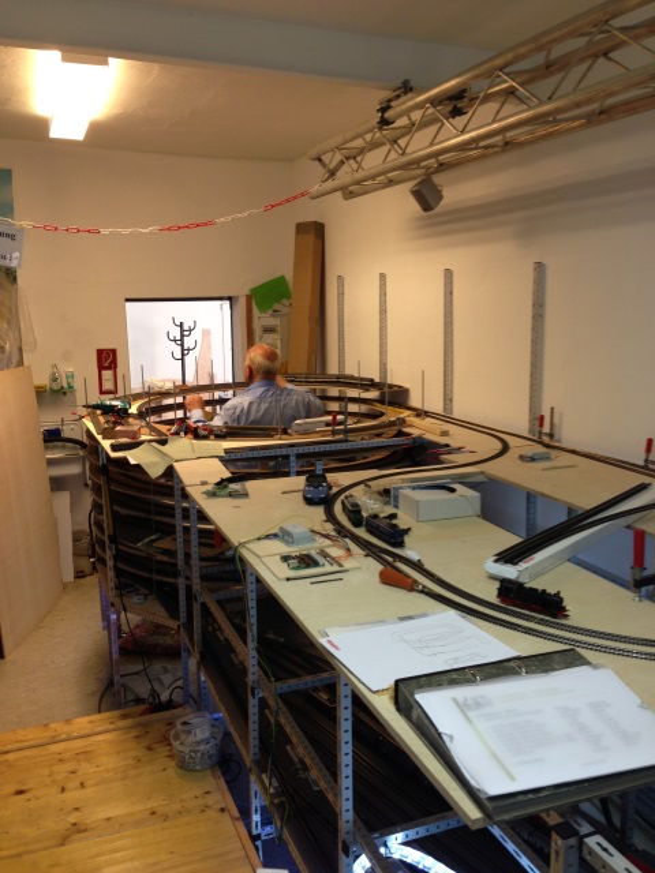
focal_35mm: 33
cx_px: 328
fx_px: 833
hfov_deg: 42.9
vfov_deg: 55.4
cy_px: 436
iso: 64
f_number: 2.4
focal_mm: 4.13
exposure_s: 1/20
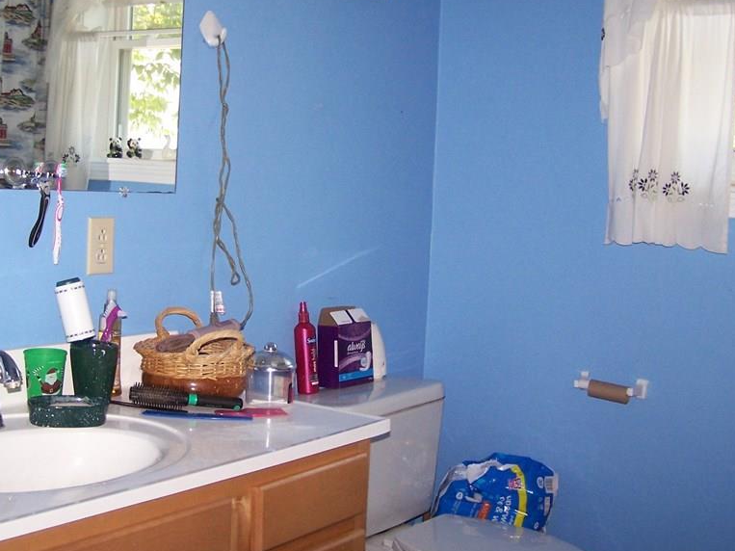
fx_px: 1083
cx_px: 293
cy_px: 234
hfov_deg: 37.3
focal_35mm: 51
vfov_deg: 28.5
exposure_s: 1/60
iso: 140
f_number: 2.8
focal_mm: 6.3
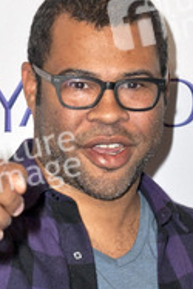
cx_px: 47
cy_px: 246
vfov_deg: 18.2
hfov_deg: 12.3
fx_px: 891
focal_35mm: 111
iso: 400
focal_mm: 52
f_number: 4
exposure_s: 1/400
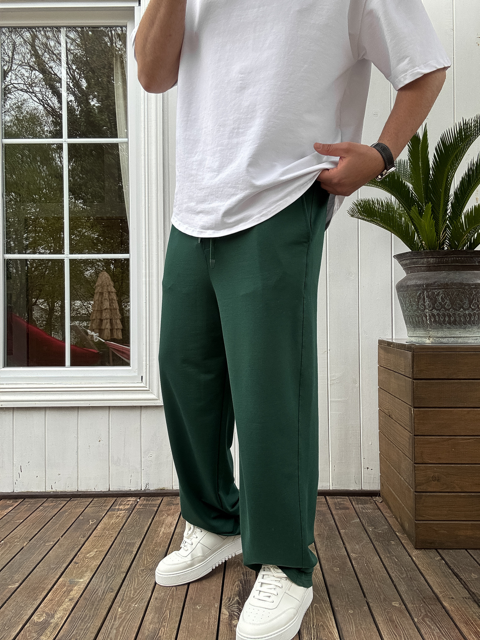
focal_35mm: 30
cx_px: 240
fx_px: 555
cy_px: 320
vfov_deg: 60.0
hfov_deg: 46.8
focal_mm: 2.69
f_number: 1.9
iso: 20
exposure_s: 1/125
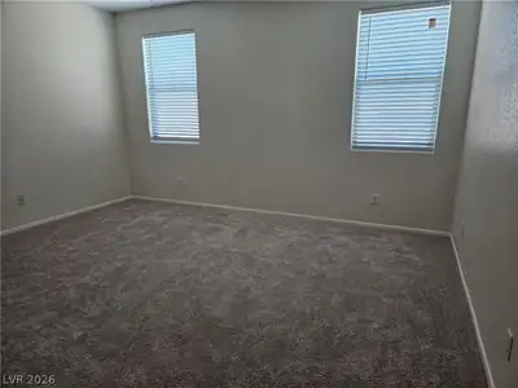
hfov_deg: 73.9
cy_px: 194
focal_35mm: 23
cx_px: 259
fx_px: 344
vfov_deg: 58.9
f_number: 1.8
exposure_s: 1/207
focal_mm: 5.4
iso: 200
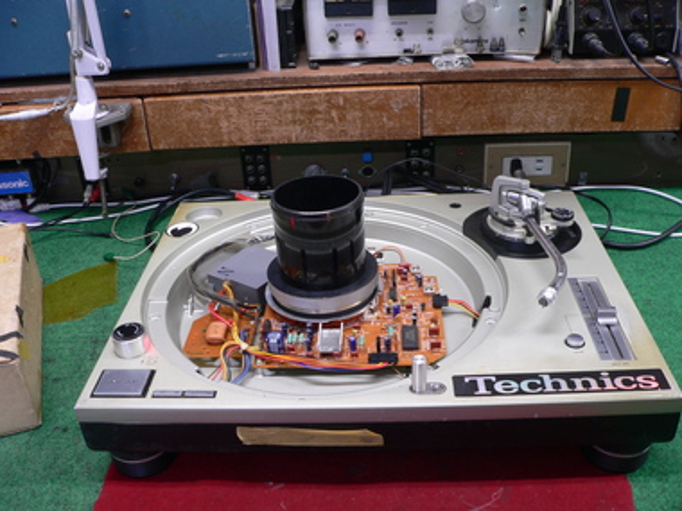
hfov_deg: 51.4
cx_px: 341
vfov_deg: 39.7
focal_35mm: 36
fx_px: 709
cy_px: 256
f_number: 2.8
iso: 100
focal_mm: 6
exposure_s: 1/10
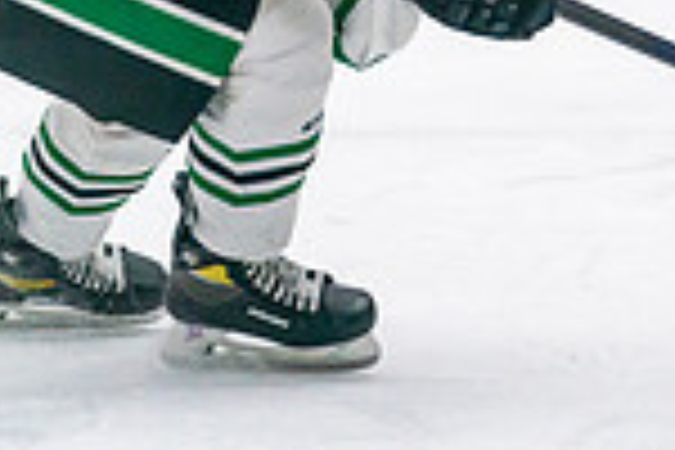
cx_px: 873
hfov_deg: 3.8
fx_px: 10124
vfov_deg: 2.5
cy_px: -412
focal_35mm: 540
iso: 3200
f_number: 2.8
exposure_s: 1/1250
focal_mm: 140
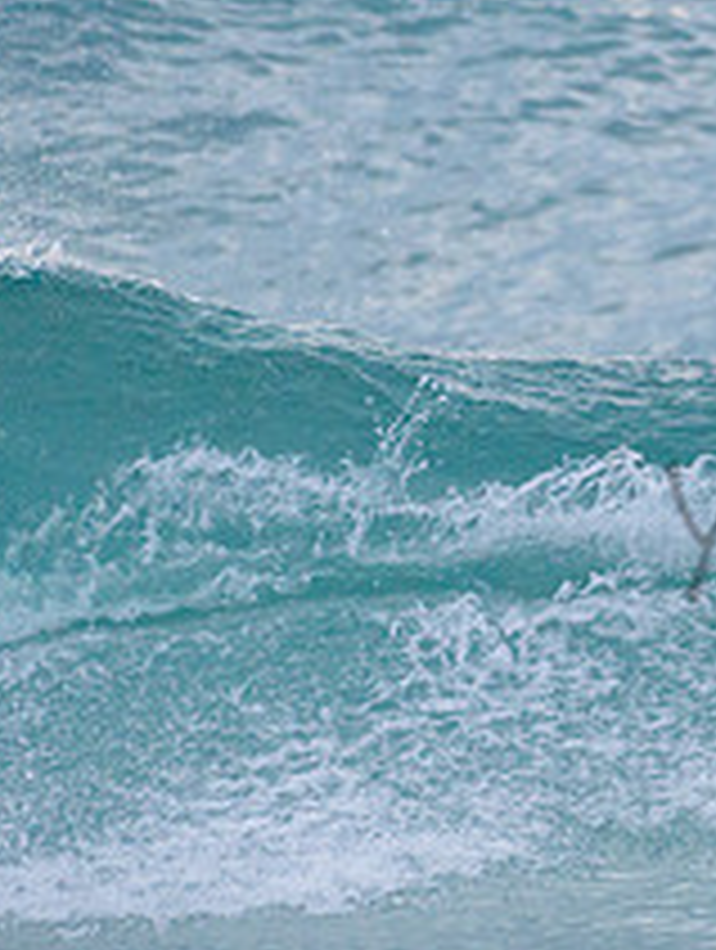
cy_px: 476
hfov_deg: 0.9
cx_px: 1091
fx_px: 44488
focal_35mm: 1618
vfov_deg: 1.2
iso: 720
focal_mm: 500
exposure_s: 1/1250
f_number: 5.6
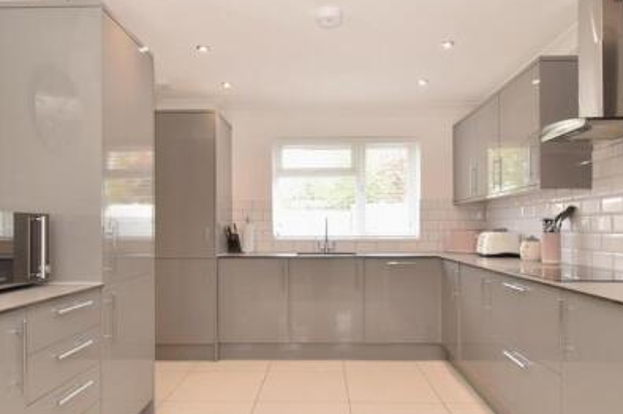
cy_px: 225
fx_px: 432
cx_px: 315
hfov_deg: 71.6
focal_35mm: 25
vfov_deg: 51.1
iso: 500
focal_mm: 10
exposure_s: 1/50
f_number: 8
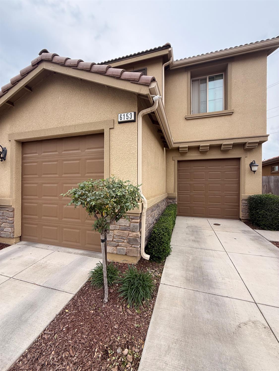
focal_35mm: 14
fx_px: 150
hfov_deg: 85.7
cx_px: 140
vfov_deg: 102.1
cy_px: 186
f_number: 2.2
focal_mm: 2.22
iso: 50
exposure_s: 1/370
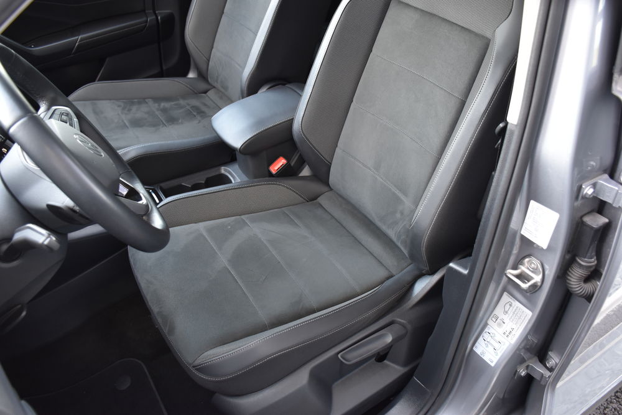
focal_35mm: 30
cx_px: 311
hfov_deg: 61.9
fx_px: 518
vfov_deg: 43.6
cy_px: 208
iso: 800
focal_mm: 20
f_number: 3.8
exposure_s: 1/60
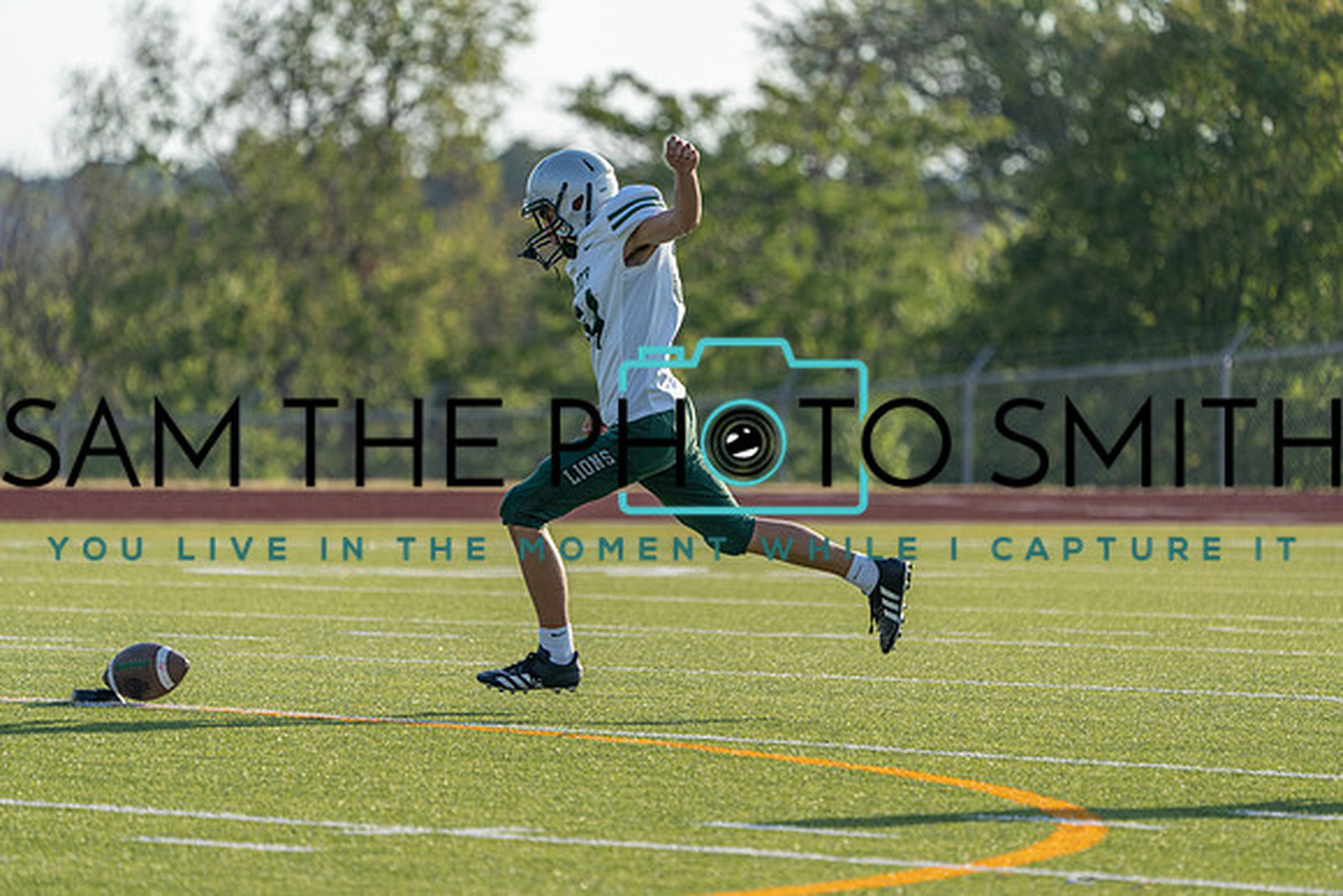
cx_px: 672
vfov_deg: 4.1
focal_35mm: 339
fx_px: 12649
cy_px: 448
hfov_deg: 6.1
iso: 320
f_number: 5.6
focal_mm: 339
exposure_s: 1/1250
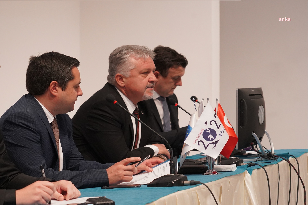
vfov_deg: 16.1
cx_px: 154
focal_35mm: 85
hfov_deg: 23.9
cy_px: 102
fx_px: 727
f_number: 5.6
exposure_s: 1/160
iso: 4000
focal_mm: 85
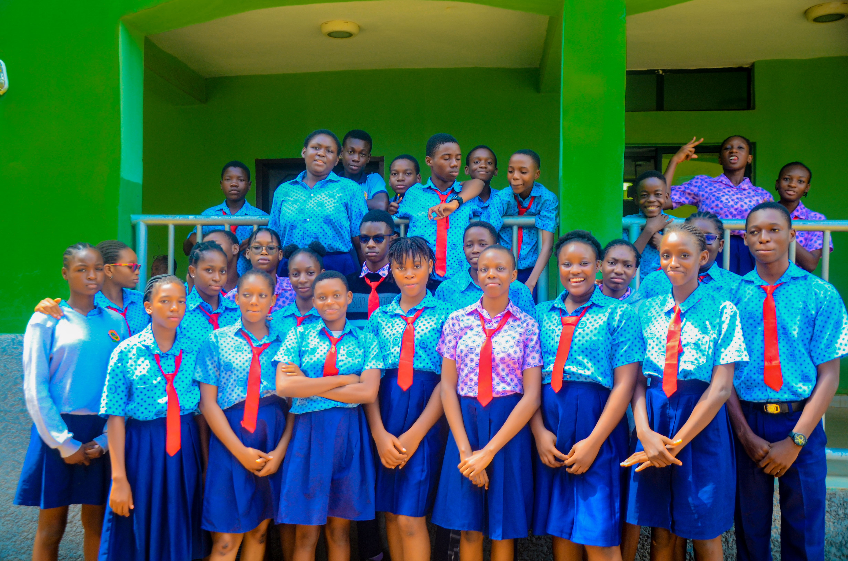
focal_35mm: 36
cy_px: 280
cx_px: 424
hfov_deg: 53.2
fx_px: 846
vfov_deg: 36.7
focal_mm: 24
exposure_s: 1/250
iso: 400
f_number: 3.8
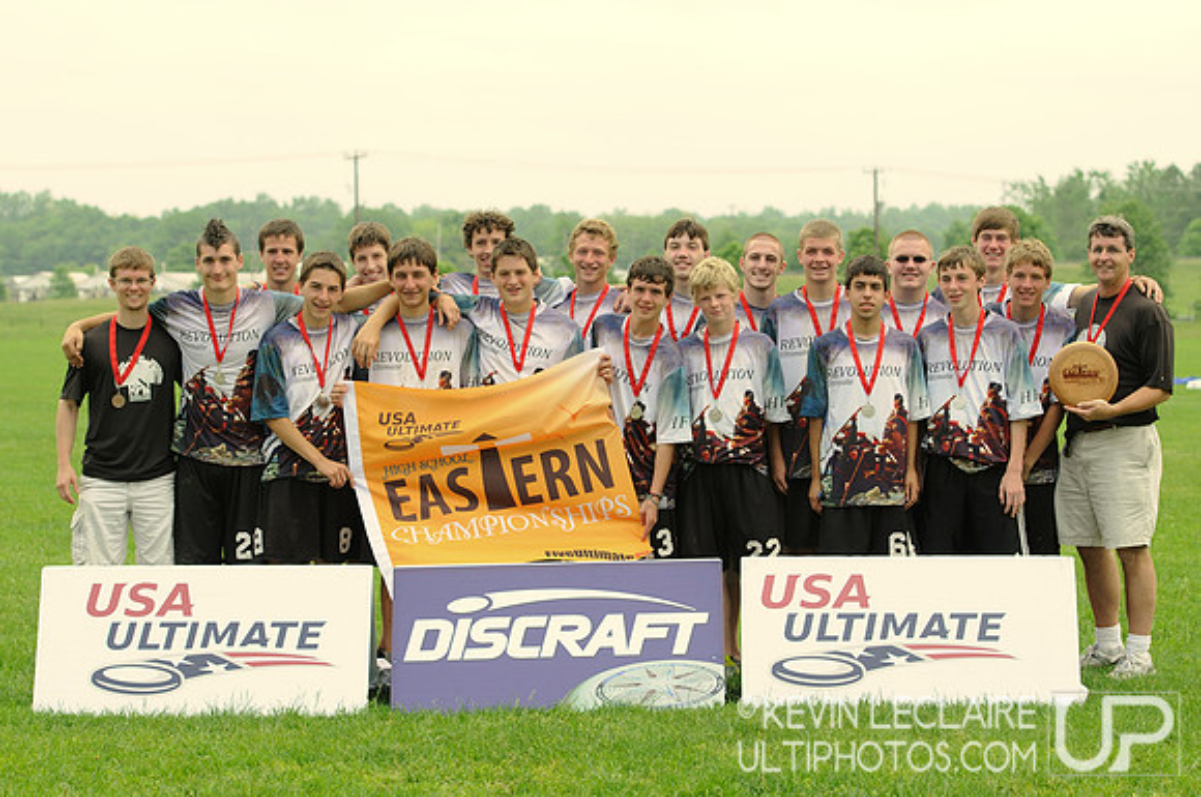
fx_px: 3498
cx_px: 600
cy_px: 398
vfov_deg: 13.0
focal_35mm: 105
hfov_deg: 19.5
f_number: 4
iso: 250
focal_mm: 70
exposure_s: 1/500
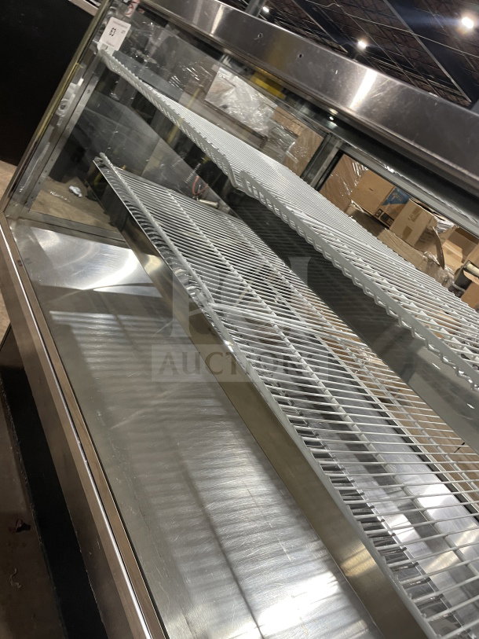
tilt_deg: -15.9
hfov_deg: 53.1
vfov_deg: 67.3
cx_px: 240
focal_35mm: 26
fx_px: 480
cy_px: 320
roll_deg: -31.7
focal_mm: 4.2
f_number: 1.6
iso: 160
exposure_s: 1/60
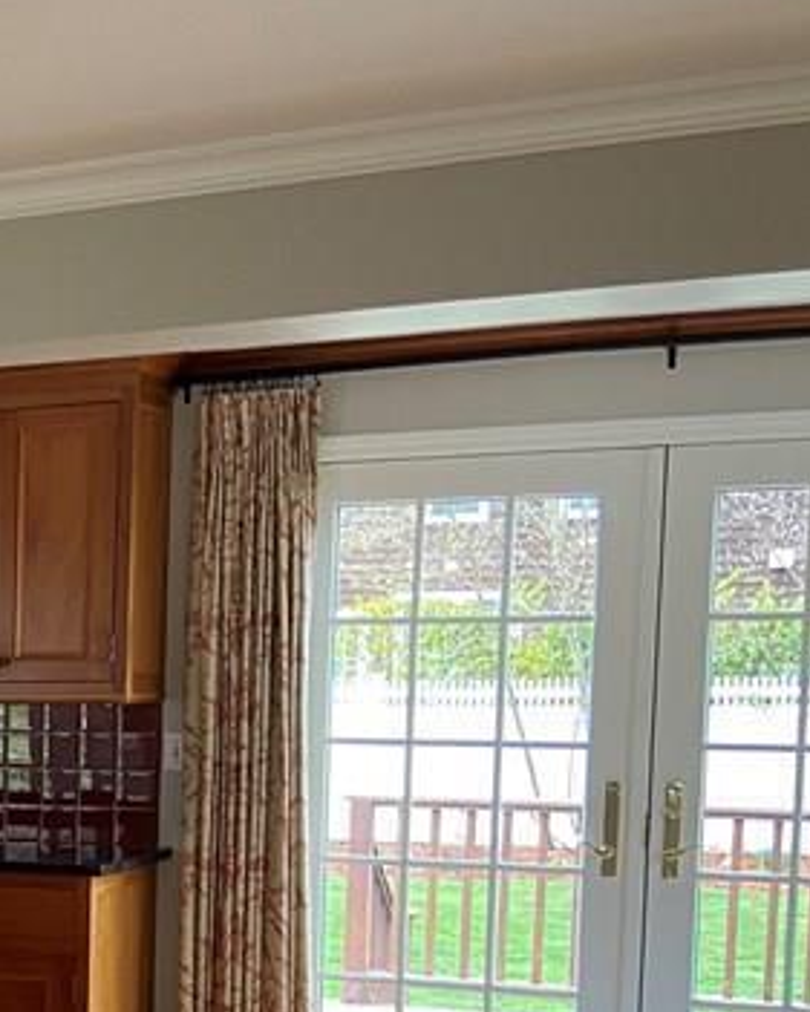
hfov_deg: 17.8
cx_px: -513
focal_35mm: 74
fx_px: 2217
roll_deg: +0.6
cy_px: 888
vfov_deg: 25.0
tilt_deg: -5.0
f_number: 1.8
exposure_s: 1/84
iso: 125
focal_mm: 4.25
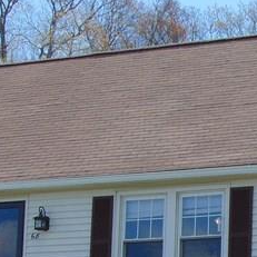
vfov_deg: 11.2
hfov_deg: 11.3
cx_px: 280
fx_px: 1285
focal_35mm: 153
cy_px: 298
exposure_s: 1/200
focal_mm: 6.9
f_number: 8.5
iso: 80
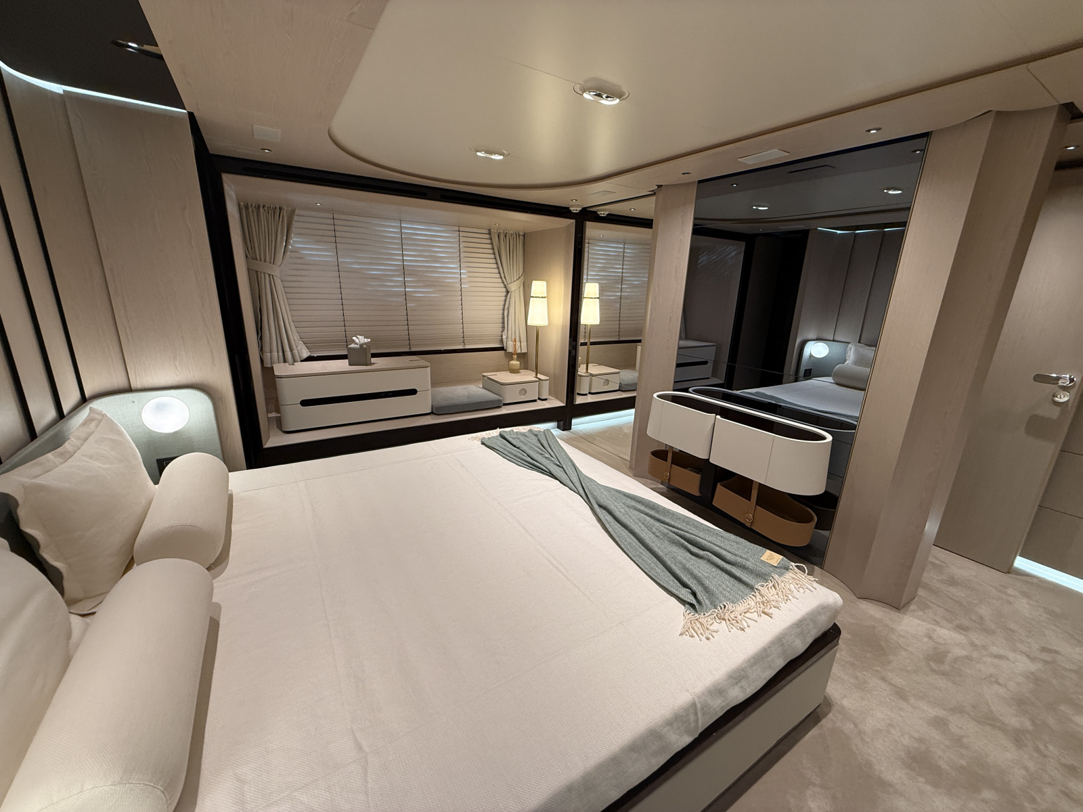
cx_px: 542
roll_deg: -2.4
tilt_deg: -15.2
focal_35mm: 14
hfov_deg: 102.1
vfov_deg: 85.7
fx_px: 438
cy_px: 406
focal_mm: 2.22
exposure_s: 1/100
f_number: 2.2
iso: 125
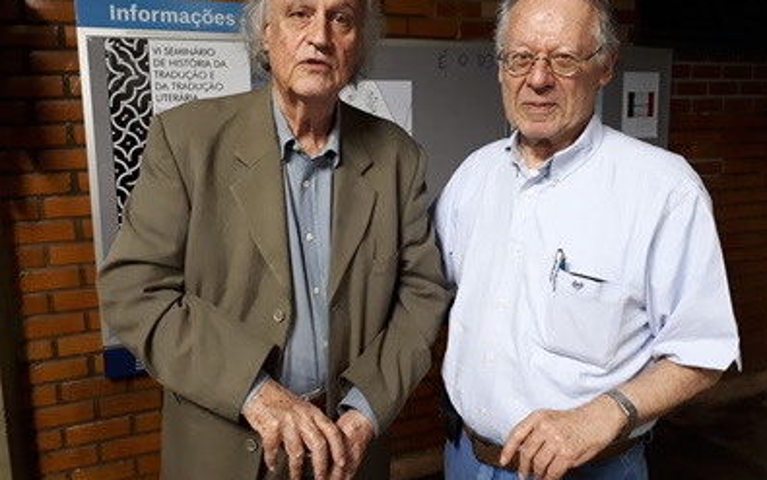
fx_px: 606
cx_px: 386
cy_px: 200
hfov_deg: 64.6
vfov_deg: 43.0
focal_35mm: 29
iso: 400
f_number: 1.9
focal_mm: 3.6
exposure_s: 1/15
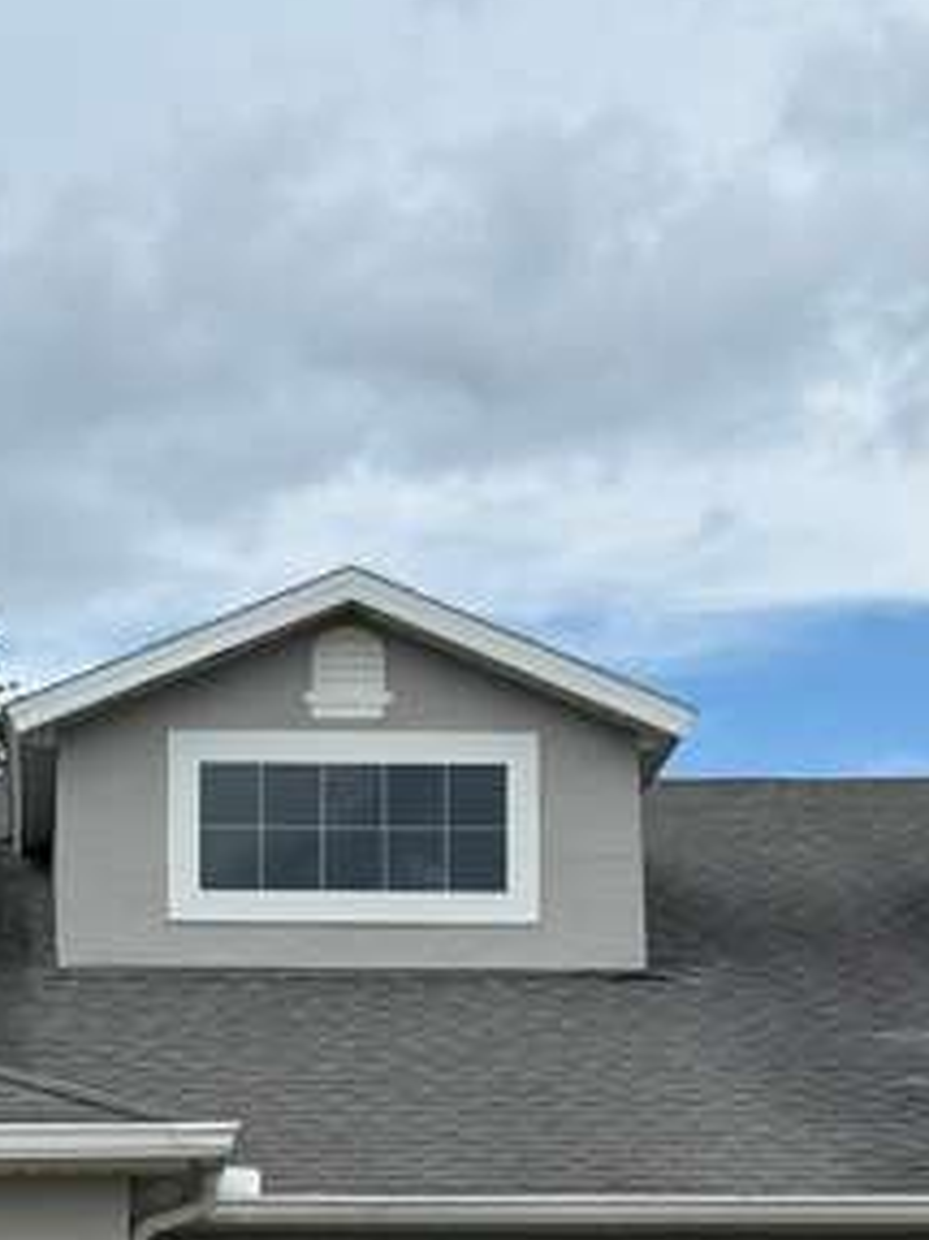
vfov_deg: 17.8
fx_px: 3832
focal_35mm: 107
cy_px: 1348
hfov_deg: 13.7
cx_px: 147
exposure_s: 1/4587
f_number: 1.78
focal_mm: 6.76
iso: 80
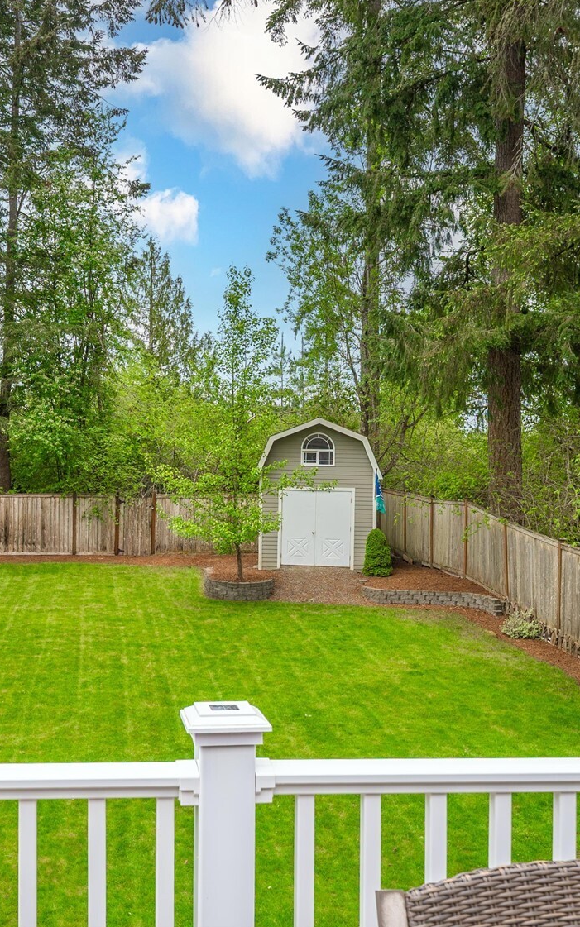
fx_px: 935
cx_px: 174
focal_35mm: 37
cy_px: 461
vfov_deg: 52.7
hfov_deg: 34.0
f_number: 8
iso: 80
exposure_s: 1/40
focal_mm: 24
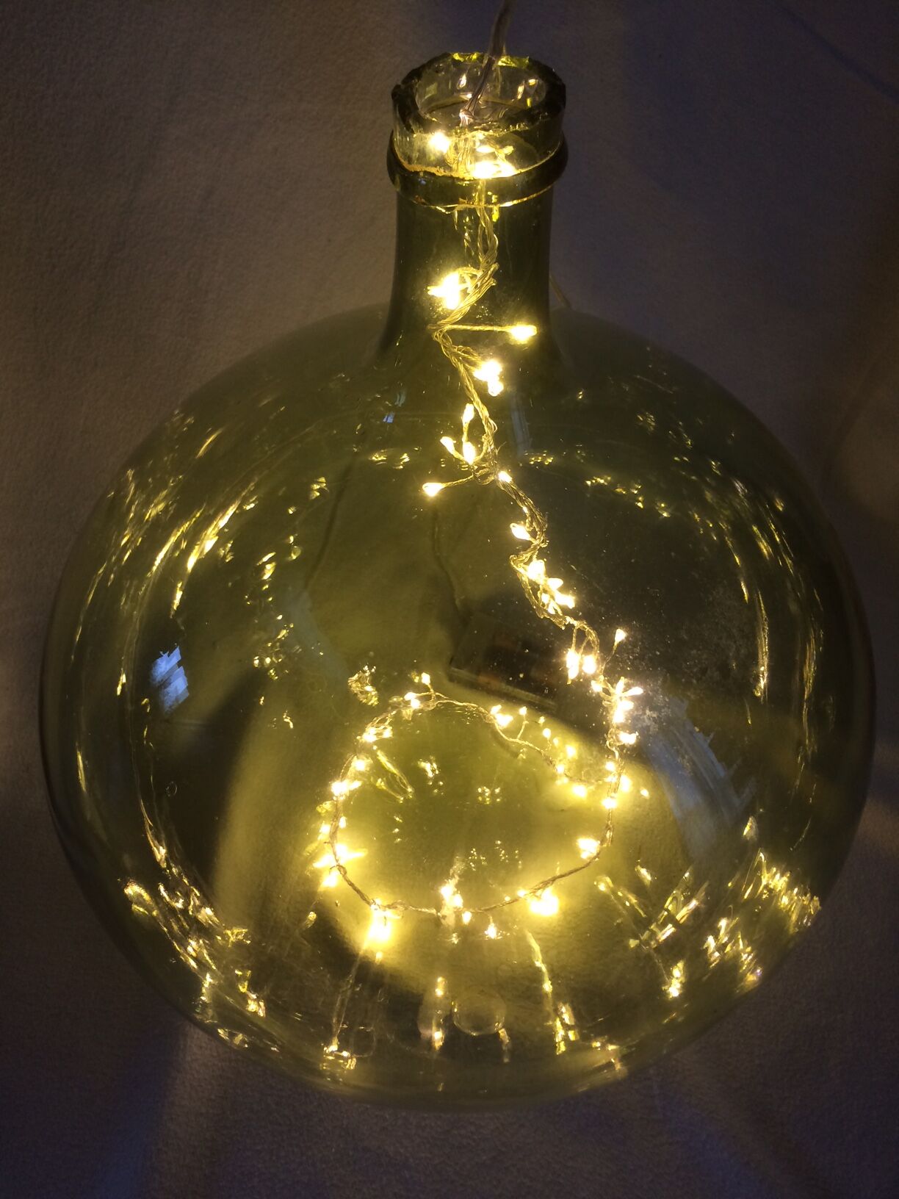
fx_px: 1004
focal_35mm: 29
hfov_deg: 48.2
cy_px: 600
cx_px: 450
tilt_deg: -50.5
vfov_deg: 61.7
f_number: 2.2
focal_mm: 4.15
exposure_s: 1/33
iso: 50
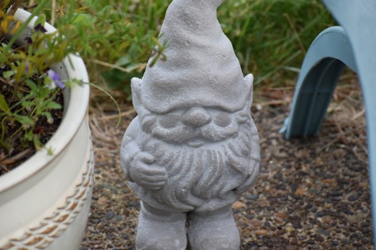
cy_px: 125
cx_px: 188
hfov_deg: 11.2
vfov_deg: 7.5
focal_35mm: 183
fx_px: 1911
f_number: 4.8
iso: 560
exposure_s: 1/500
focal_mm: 122
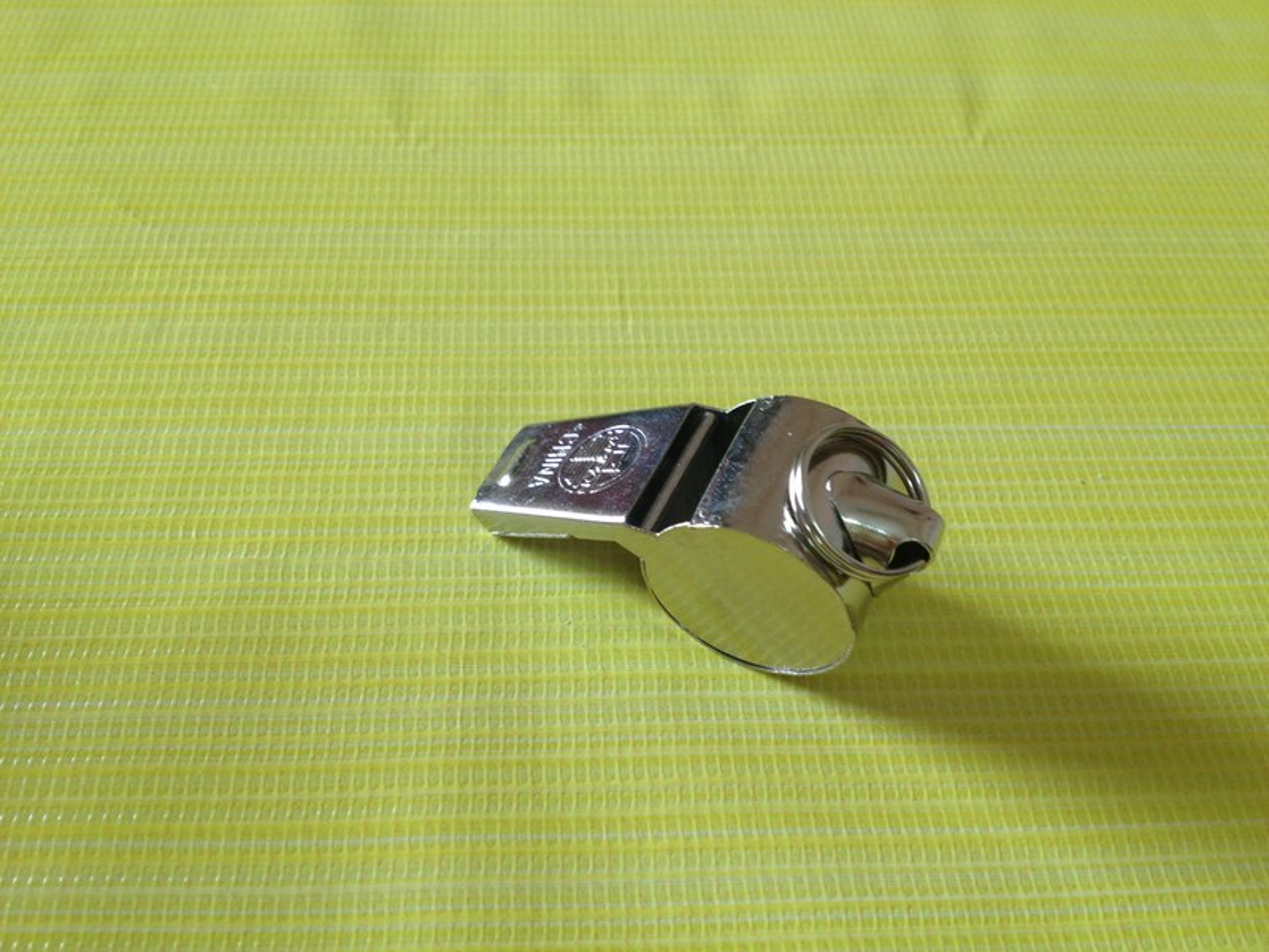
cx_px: 634
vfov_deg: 40.7
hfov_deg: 52.6
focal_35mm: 35
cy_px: 476
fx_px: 1283
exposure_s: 1/20
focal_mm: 4.28
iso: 50
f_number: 2.4
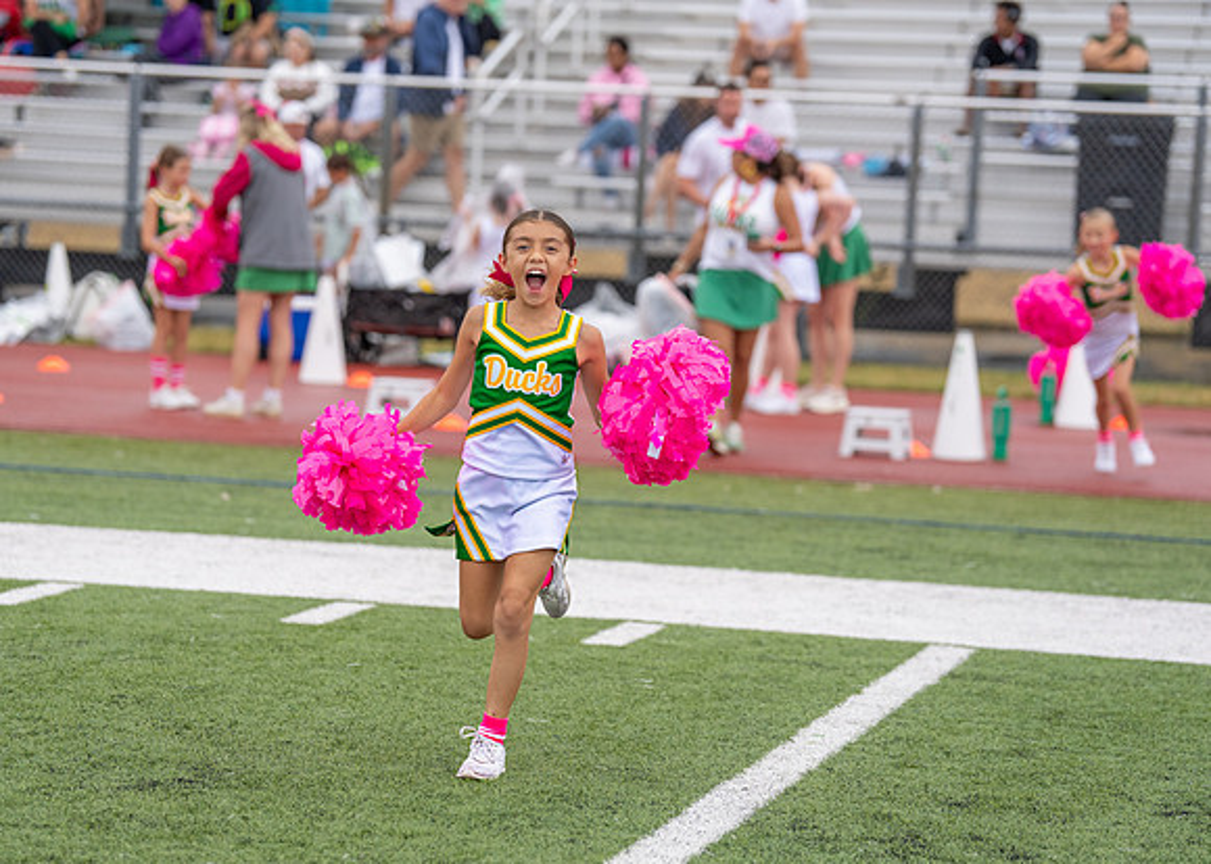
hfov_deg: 16.6
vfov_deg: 11.9
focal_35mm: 121
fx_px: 4144
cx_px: 562
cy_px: 432
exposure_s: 1/2000
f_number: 2.8
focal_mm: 115
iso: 500
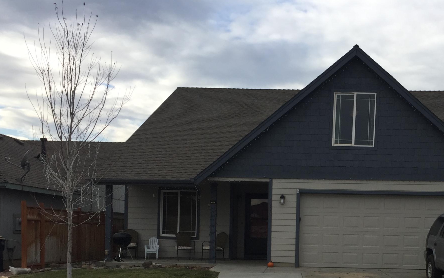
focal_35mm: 52
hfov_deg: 38.0
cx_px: 324
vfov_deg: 23.9
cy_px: 272
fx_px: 629
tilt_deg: -7.9
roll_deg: -1.7
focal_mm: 4.15
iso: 32
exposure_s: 1/1276
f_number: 2.2
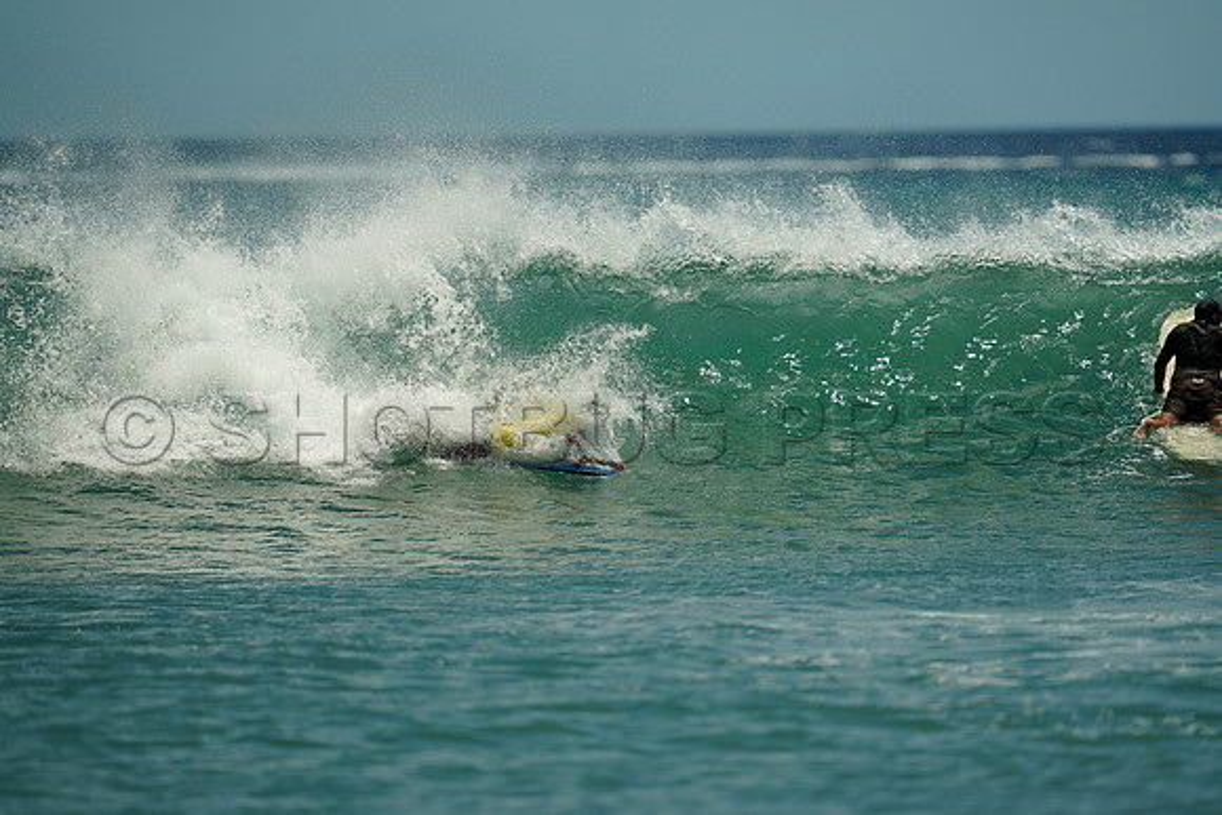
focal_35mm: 400
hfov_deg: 5.2
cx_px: 611
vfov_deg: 3.4
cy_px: 408
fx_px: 13580
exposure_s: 1/1600
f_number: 3.2
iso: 100
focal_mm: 400
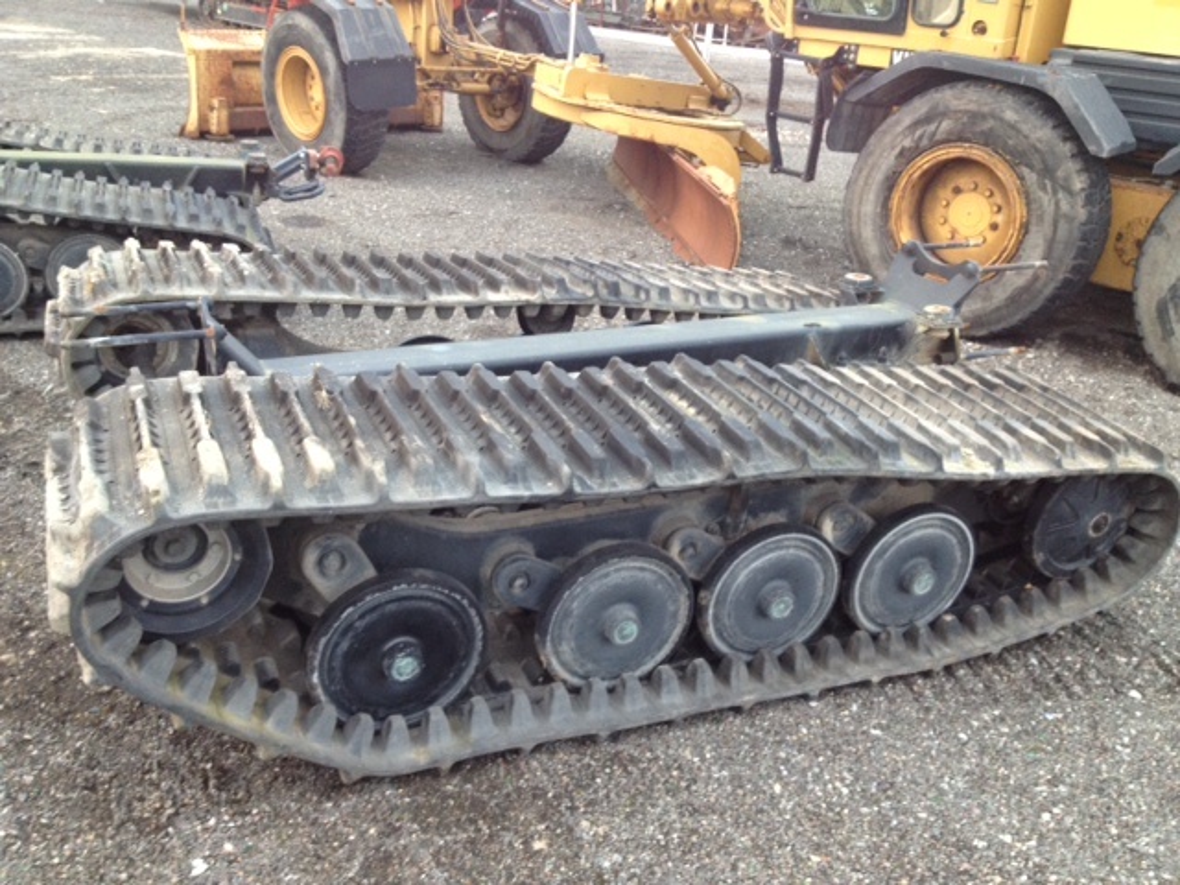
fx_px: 1193
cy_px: 442
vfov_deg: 40.7
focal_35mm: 35
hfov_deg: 52.6
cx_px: 590
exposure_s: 1/20
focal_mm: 4.28
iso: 125
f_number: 2.4
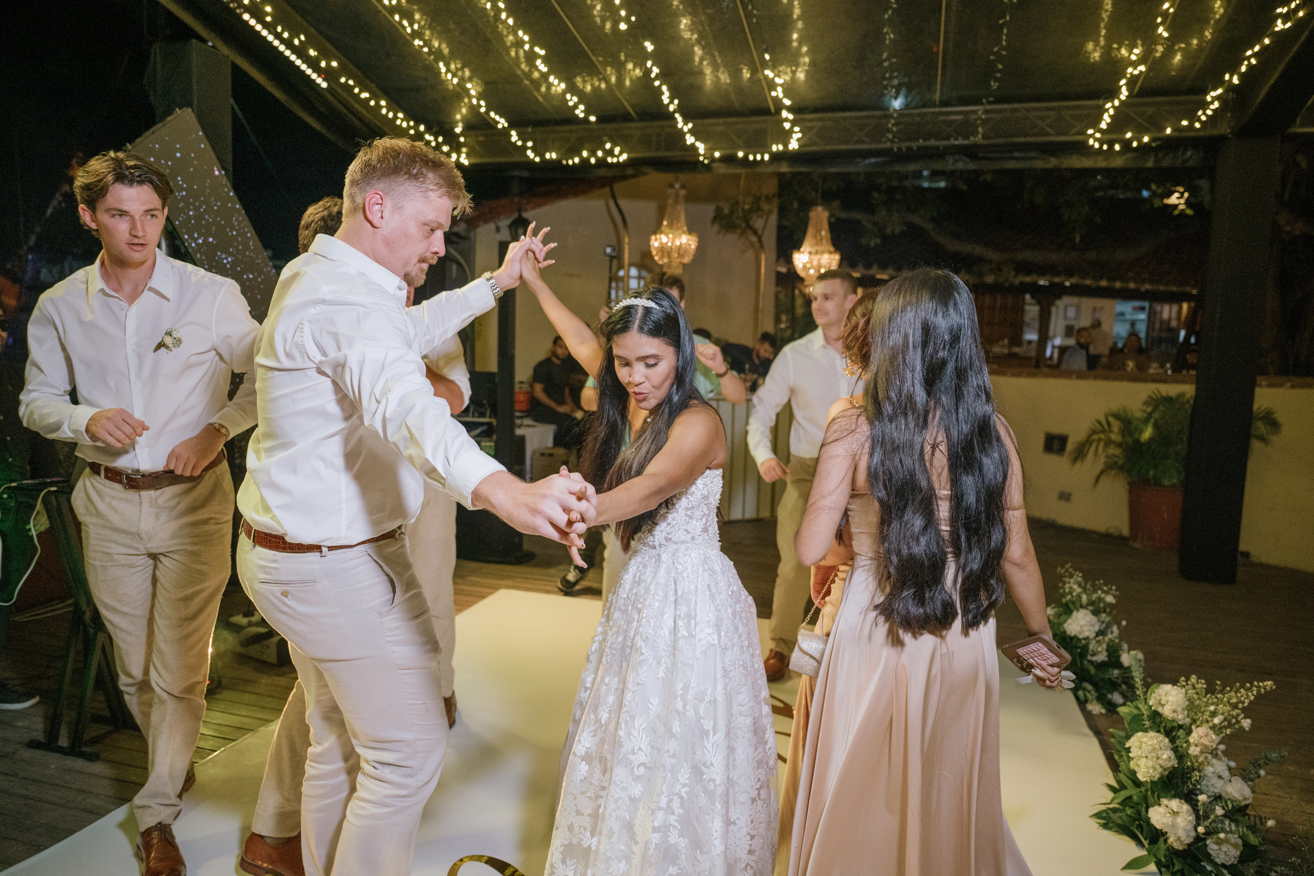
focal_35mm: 24
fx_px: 876
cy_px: 438
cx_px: 657
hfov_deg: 73.7
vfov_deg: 53.1
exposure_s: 1/200
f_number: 2.8
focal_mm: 24
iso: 1600
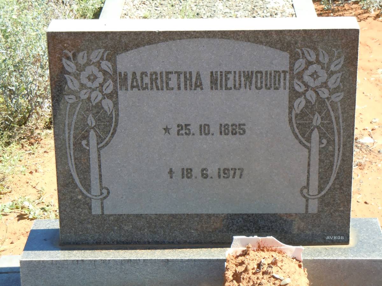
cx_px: 191
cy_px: 143
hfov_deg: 19.3
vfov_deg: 14.5
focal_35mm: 102
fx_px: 1126
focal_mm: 18.3
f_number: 4.5
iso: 200
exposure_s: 1/250
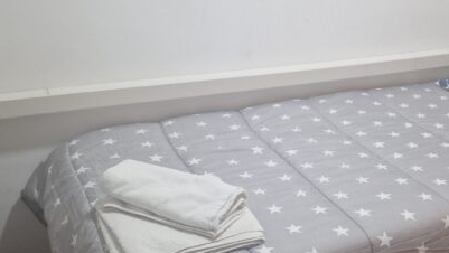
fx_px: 572
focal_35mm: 48
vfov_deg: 25.0
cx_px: 293
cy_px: 132
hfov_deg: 42.4
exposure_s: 1/100
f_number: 1.8
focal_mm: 6.4
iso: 50
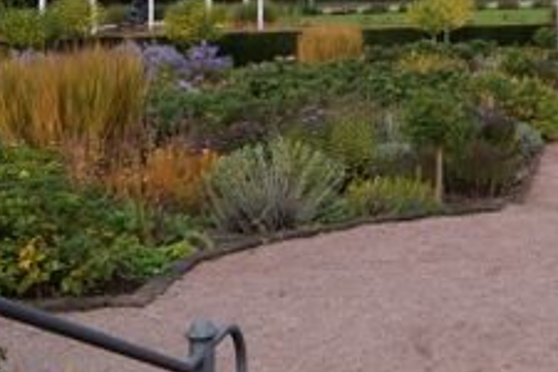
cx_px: 630
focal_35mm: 72
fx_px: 1116
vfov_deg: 17.8
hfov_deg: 25.8
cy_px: -99
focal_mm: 18
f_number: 13
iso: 100
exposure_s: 1/125
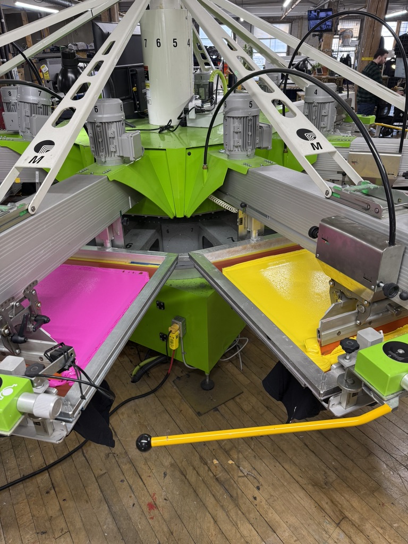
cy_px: 272
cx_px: 204
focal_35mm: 24
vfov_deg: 71.6
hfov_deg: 56.8
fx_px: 377
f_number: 1.78
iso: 160
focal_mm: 6.76
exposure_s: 1/111
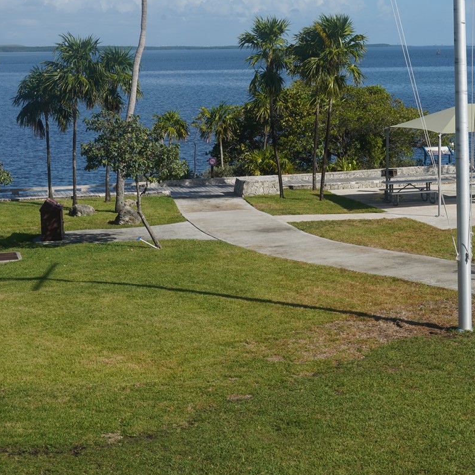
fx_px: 1273
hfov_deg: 20.9
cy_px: 136
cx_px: 379
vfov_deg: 21.0
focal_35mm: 82
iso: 100
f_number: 18
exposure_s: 1/100
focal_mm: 38
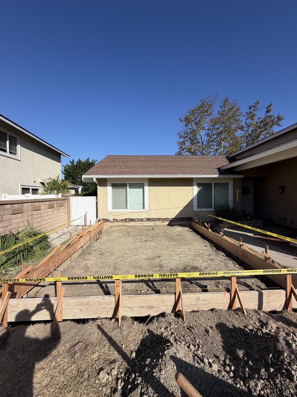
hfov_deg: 85.7
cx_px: 148
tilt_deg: -0.8
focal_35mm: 14
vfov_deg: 102.1
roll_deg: +0.3
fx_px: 160
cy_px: 198
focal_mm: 2.22
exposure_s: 1/985
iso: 25
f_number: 2.2
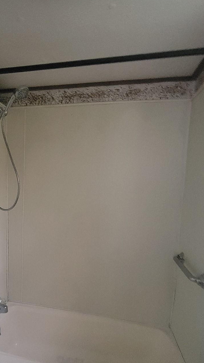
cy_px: 208
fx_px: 221
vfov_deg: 78.2
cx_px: 49
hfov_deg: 47.5
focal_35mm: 23
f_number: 2.2
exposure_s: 1/24
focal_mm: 2.2
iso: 1250
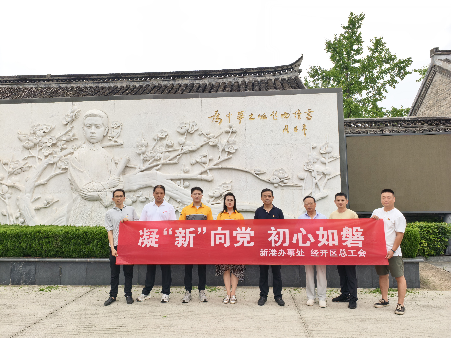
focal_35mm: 24
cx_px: 226
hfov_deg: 71.6
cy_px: 169
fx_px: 313
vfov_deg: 56.8
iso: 50
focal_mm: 5.75
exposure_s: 1/215
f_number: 4
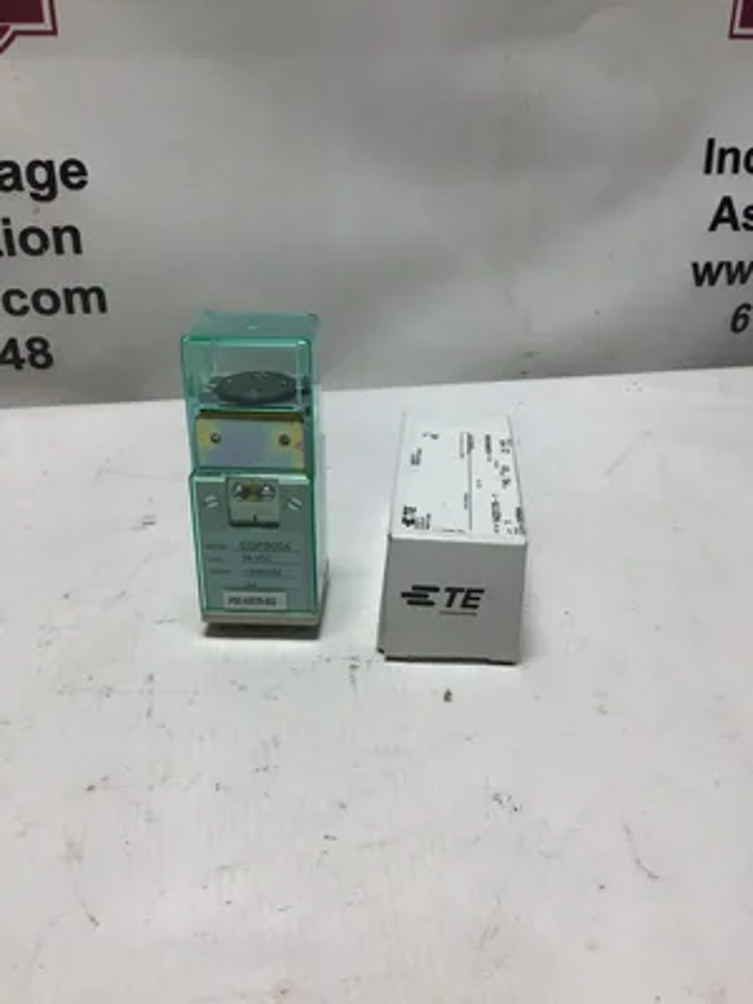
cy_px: 502
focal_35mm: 31
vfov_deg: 58.4
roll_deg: +0.5
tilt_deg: -26.9
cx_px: 376
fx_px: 899
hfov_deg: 45.4
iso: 25
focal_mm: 3.3
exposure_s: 1/283
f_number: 2.4
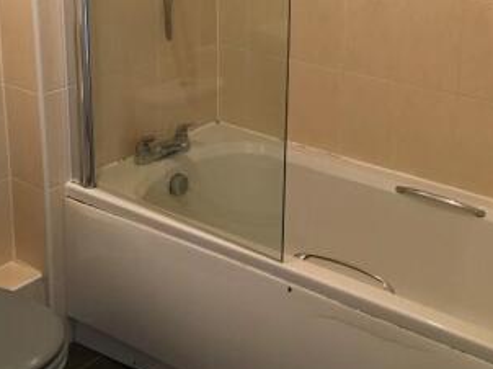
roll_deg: -0.1
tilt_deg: -15.6
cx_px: 311
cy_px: 68
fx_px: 797
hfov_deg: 34.2
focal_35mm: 56
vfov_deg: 25.6
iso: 200
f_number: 2.2
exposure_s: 1/33
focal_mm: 4.15
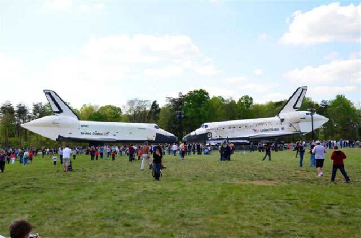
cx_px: 180
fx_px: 465
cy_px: 119
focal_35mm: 46
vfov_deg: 28.8
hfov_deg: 42.4
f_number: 10
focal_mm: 31
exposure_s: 1/400
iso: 200
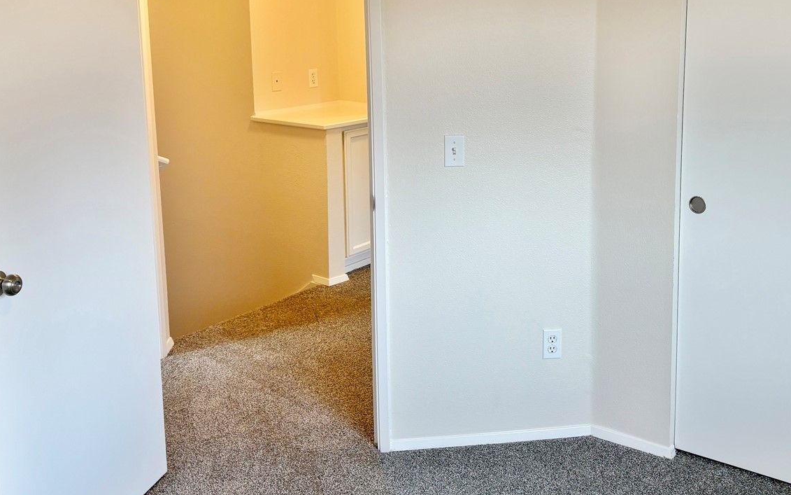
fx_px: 841
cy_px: 137
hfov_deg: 49.6
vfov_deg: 32.3
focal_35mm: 39
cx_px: 523
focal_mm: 5.96
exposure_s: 1/60
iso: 64
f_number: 1.6
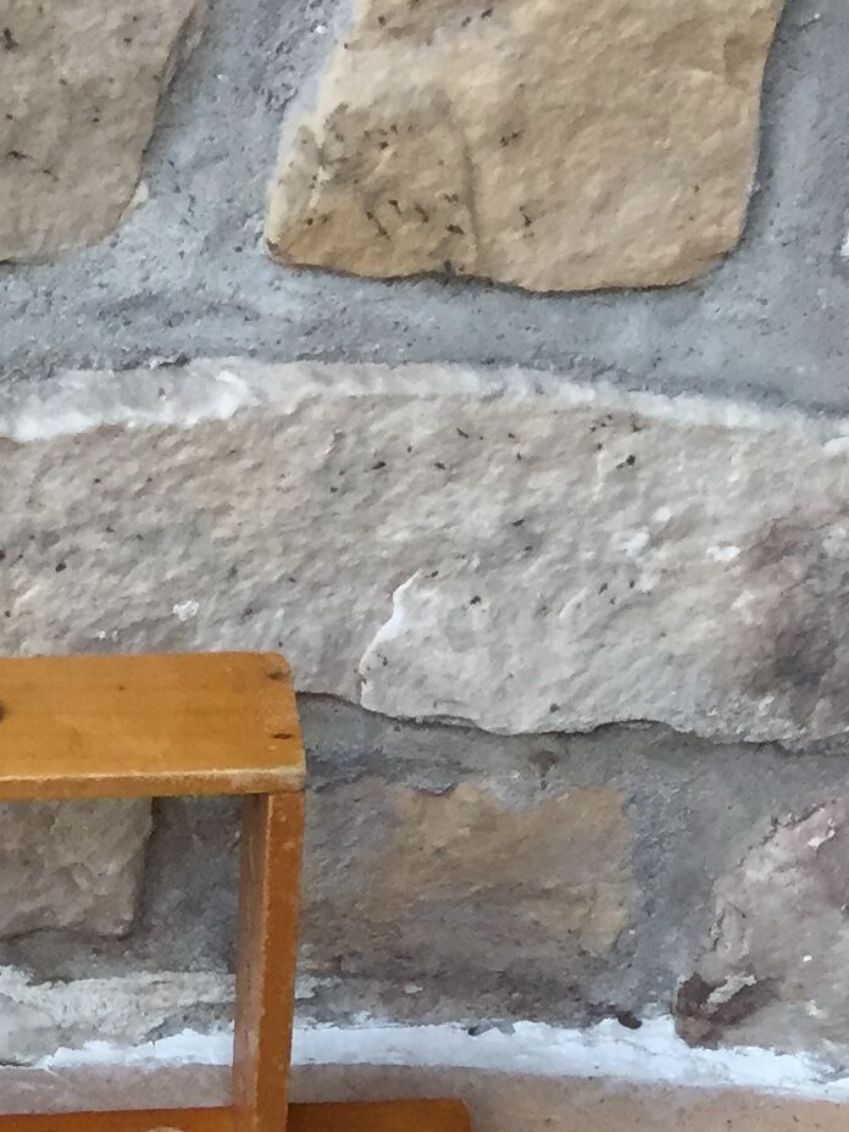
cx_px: 224
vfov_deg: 16.6
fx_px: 3336
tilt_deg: -60.5
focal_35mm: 102
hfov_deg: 14.5
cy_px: 1935
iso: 50
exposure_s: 1/33
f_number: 2.2
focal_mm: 4.15
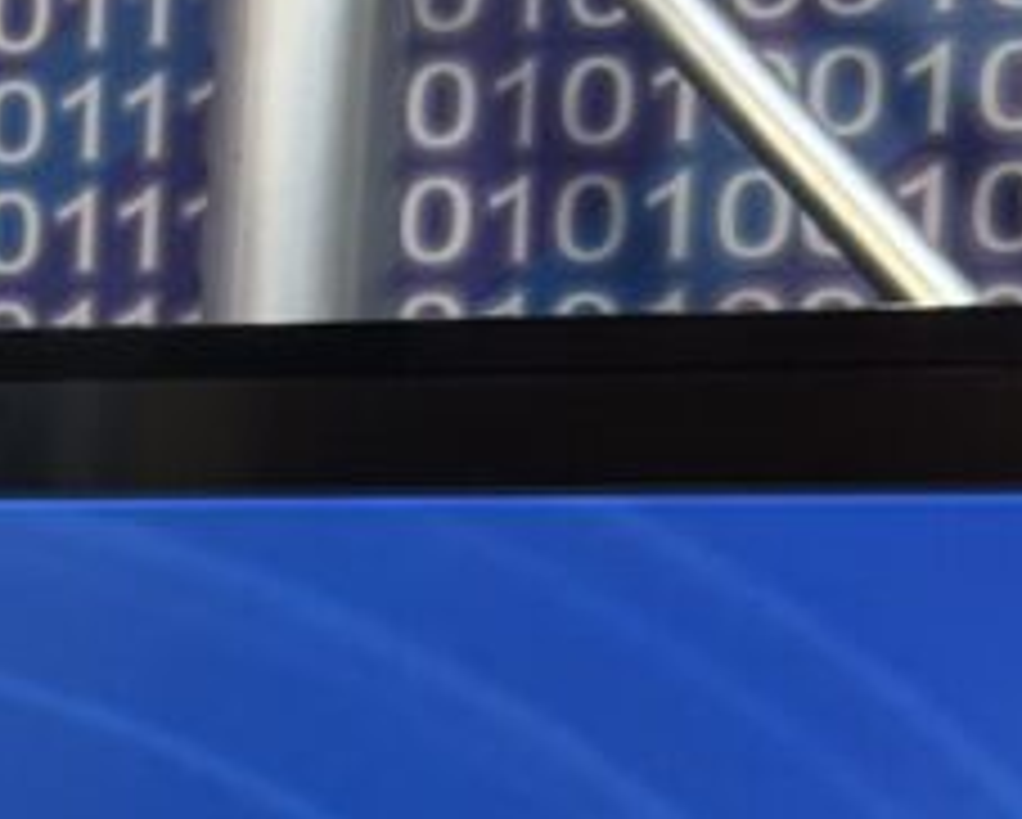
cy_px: 1256
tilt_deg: -7.9
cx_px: -1162
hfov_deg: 8.6
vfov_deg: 7.2
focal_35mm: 211
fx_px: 6388
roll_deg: -1.0
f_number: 1.78
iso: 64
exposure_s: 1/100
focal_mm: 6.76
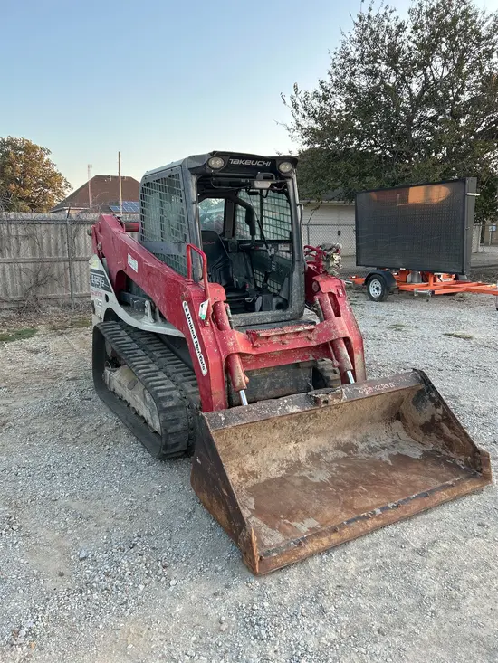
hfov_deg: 53.1
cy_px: 332
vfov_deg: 67.3
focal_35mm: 26
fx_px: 499
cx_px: 249
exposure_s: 1/159
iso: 50
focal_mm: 5.7
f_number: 1.5
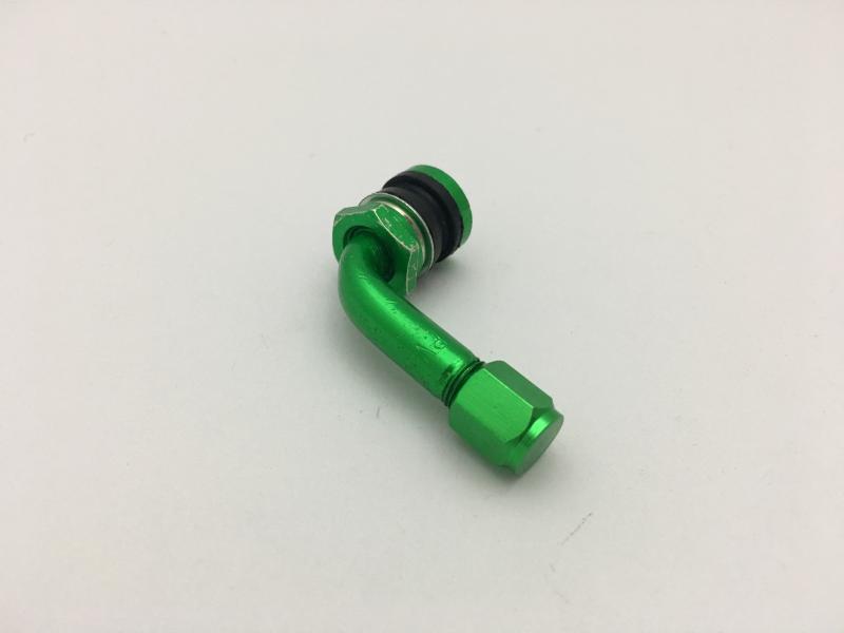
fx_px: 707
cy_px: 316
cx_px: 422
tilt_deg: -41.8
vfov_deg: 48.2
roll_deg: -1.1
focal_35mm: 29
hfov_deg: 61.7
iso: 100
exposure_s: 1/30
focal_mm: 4.15
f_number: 2.2
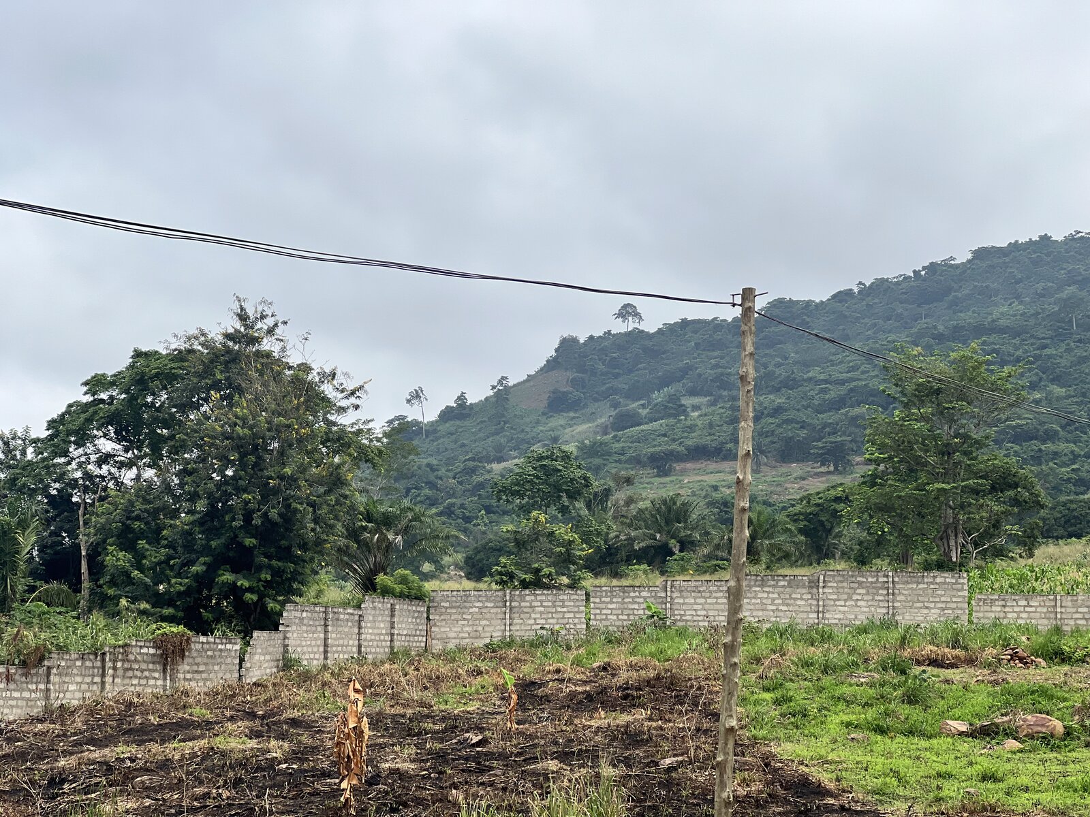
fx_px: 2425
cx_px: 545
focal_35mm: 77
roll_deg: -0.7
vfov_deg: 19.1
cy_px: 408
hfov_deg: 25.3
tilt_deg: +7.5
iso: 32
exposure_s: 1/433
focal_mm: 9
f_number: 2.8
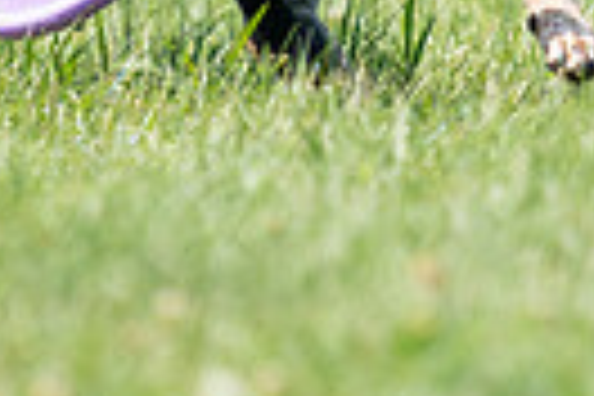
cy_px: -178
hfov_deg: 1.0
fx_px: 34532
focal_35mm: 2093
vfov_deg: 0.7
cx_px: 734
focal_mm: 478
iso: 1600
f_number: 6.3
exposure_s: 1/4000
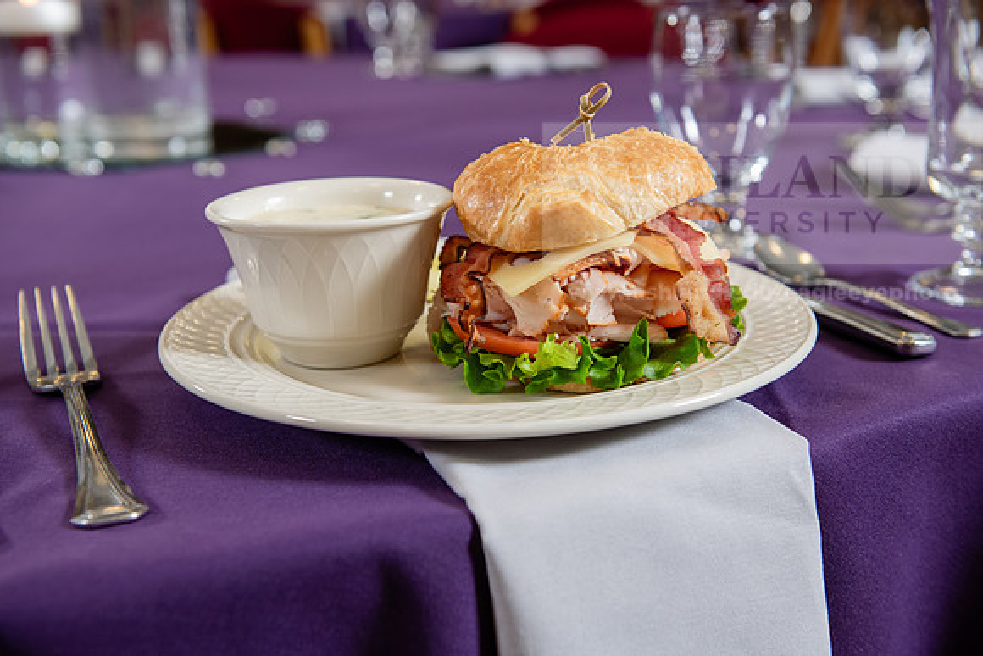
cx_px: 492
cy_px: 328
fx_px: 1311
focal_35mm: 48
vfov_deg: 28.1
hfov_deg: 41.1
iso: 500
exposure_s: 1/160
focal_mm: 48
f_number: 4.5
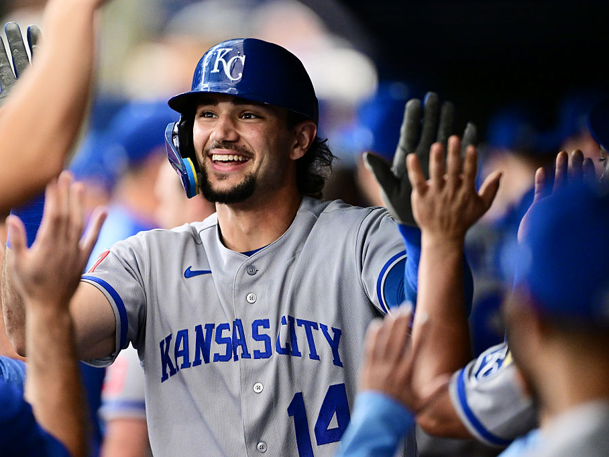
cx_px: 275
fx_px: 7635
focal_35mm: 434
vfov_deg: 3.4
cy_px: 228
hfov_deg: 4.6
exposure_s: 1/1000
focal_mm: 400
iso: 3200
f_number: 2.8
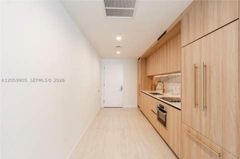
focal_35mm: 16
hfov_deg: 95.0
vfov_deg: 71.9
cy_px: 80
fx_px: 110
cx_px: 120
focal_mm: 11
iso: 800
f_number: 8
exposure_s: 1/13
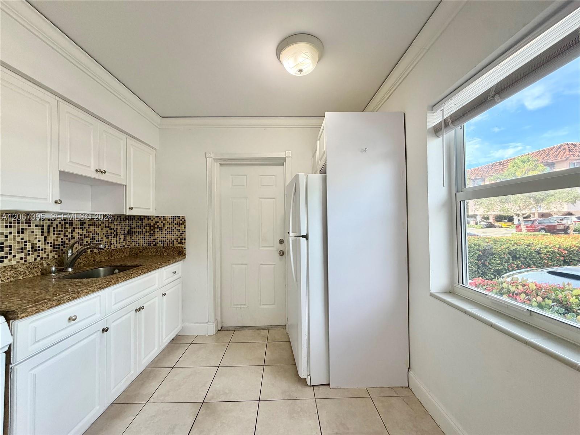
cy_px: 218
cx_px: 290
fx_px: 235
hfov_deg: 102.1
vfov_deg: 85.7
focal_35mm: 14
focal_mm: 2.22
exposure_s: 1/120
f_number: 2.2
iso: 125
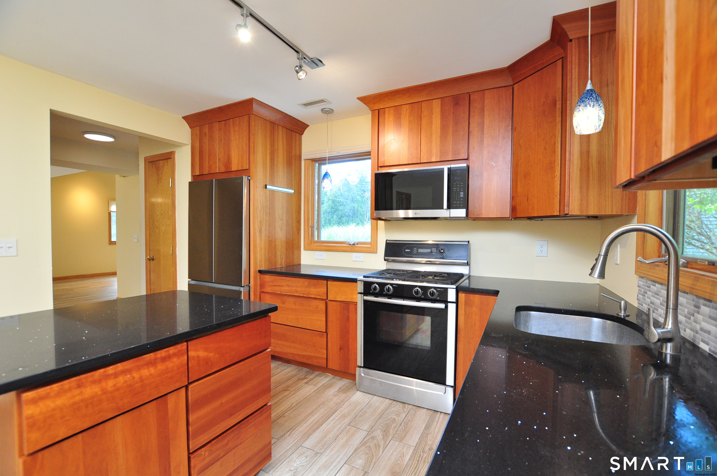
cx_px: 358
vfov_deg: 77.2
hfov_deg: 100.5
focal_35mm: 15
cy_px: 238
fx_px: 298
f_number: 4.5
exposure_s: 1/80
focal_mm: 10
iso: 1000
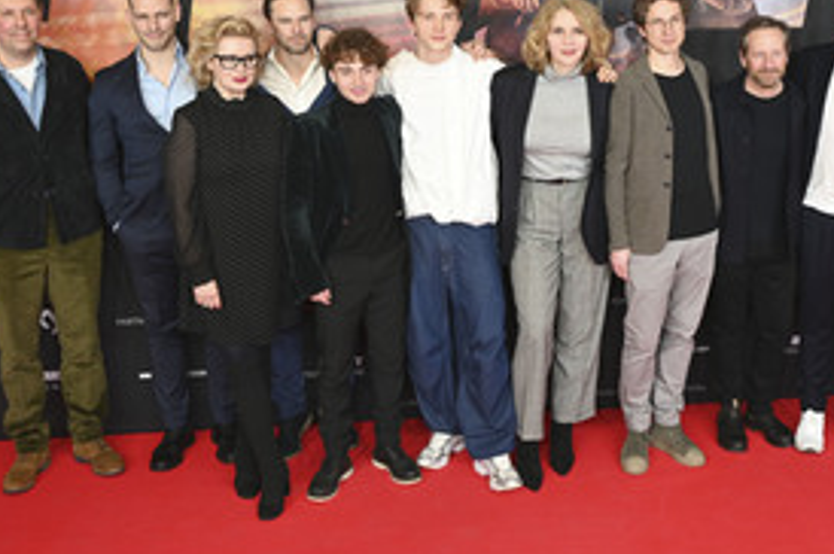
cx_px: 568
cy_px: 149
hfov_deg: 38.4
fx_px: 1180
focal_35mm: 51
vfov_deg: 26.1
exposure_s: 1/160
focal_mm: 31
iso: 800
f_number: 5.6
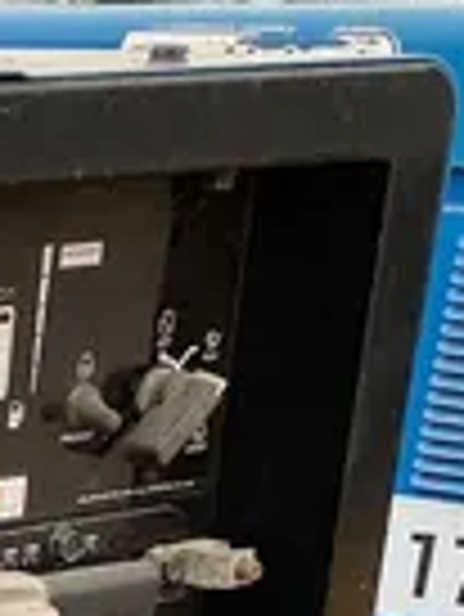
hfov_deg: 9.2
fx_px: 2480
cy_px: 1122
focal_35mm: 139
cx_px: -770
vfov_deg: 12.8
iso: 50
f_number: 1.8
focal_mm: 4.25
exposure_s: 1/122
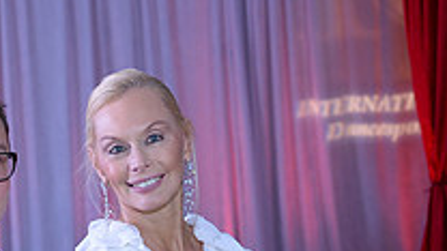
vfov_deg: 8.9
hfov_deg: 16.0
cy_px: 363
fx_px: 1588
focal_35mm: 134
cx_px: 128
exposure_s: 1/250
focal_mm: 46
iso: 1250
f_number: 4.5
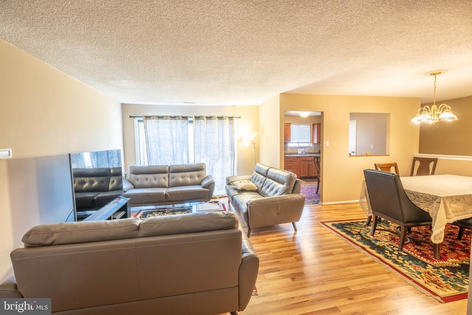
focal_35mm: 15
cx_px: 236
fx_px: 197
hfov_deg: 100.4
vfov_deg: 77.3
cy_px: 158
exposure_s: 1/10
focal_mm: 10
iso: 160
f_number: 8
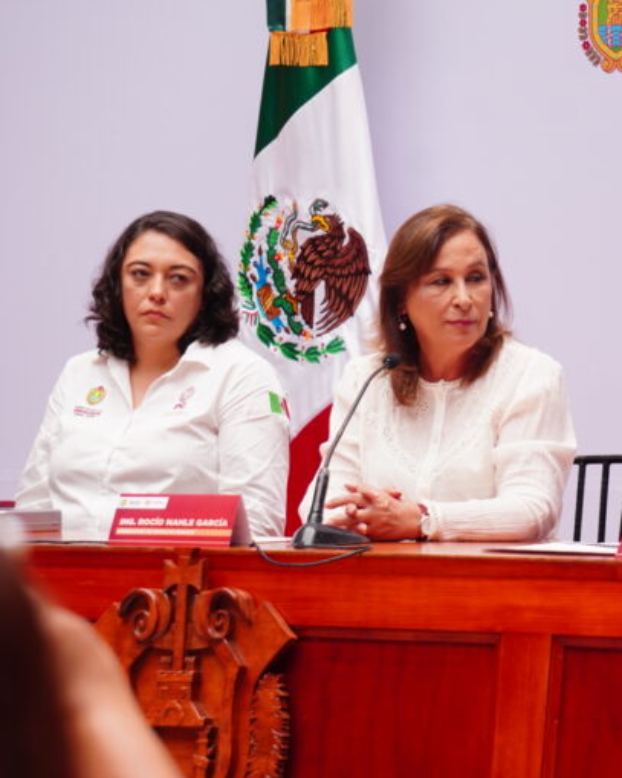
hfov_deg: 6.7
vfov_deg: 8.3
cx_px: 526
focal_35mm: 232
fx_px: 5333
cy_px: 389
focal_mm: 109
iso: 320
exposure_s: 1/250
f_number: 5.6
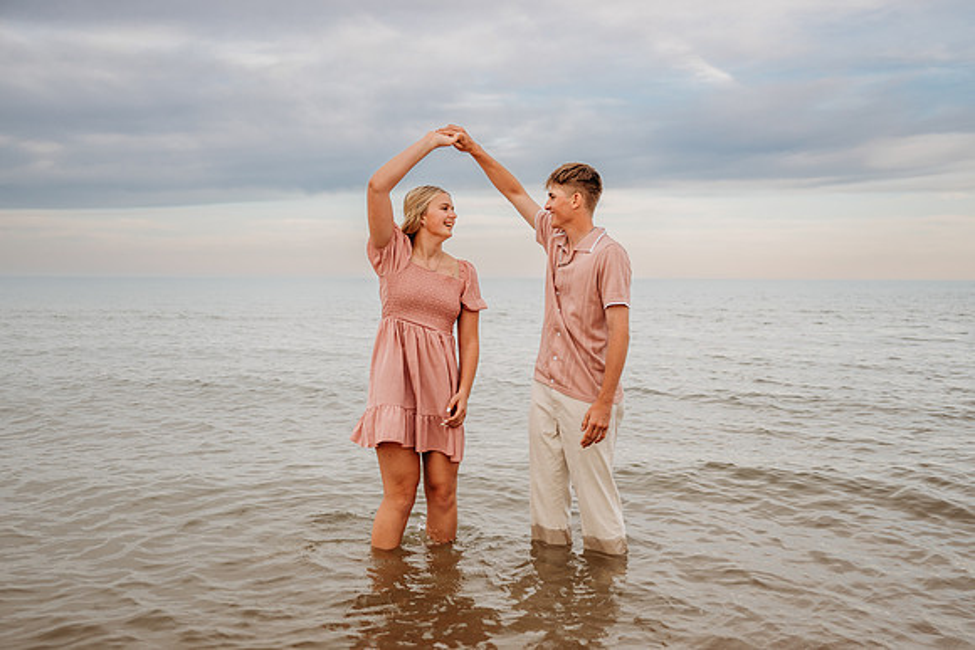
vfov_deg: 36.2
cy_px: 337
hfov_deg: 52.3
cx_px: 506
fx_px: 994
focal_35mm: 37
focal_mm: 33.5
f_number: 2.8
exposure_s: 1/1000
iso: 320
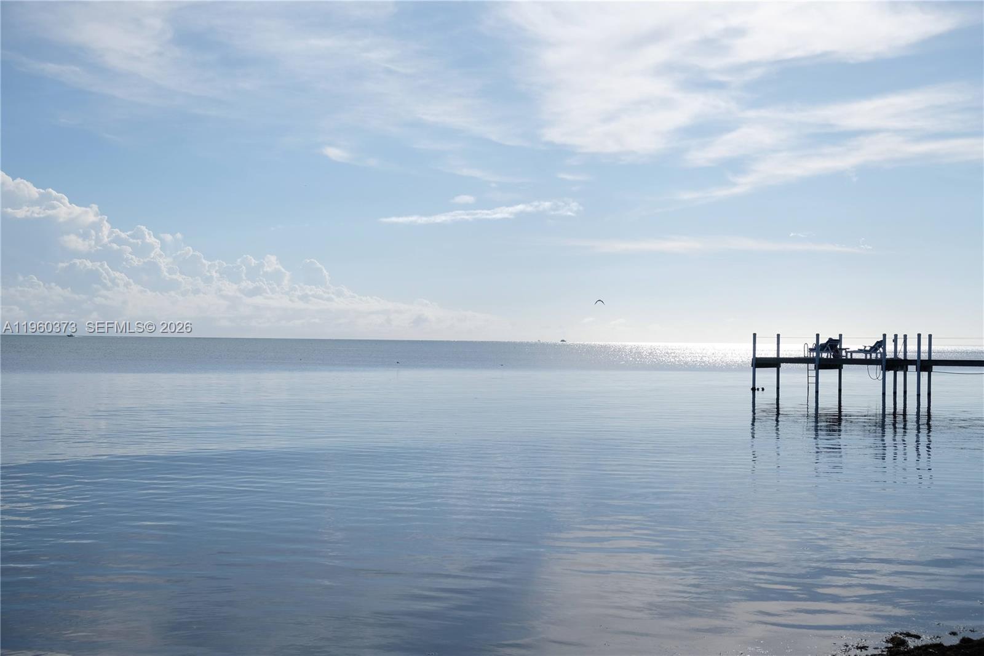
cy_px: 328
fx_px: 1230
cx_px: 492
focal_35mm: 45
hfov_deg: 43.6
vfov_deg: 29.9
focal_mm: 30.2
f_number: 5.6
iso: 200
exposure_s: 1/2400
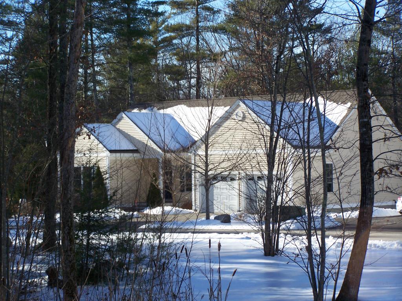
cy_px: 150
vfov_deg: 14.1
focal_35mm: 105
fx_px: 1219
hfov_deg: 18.7
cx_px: 201
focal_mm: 17.5
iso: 64
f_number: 3.2
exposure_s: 1/500
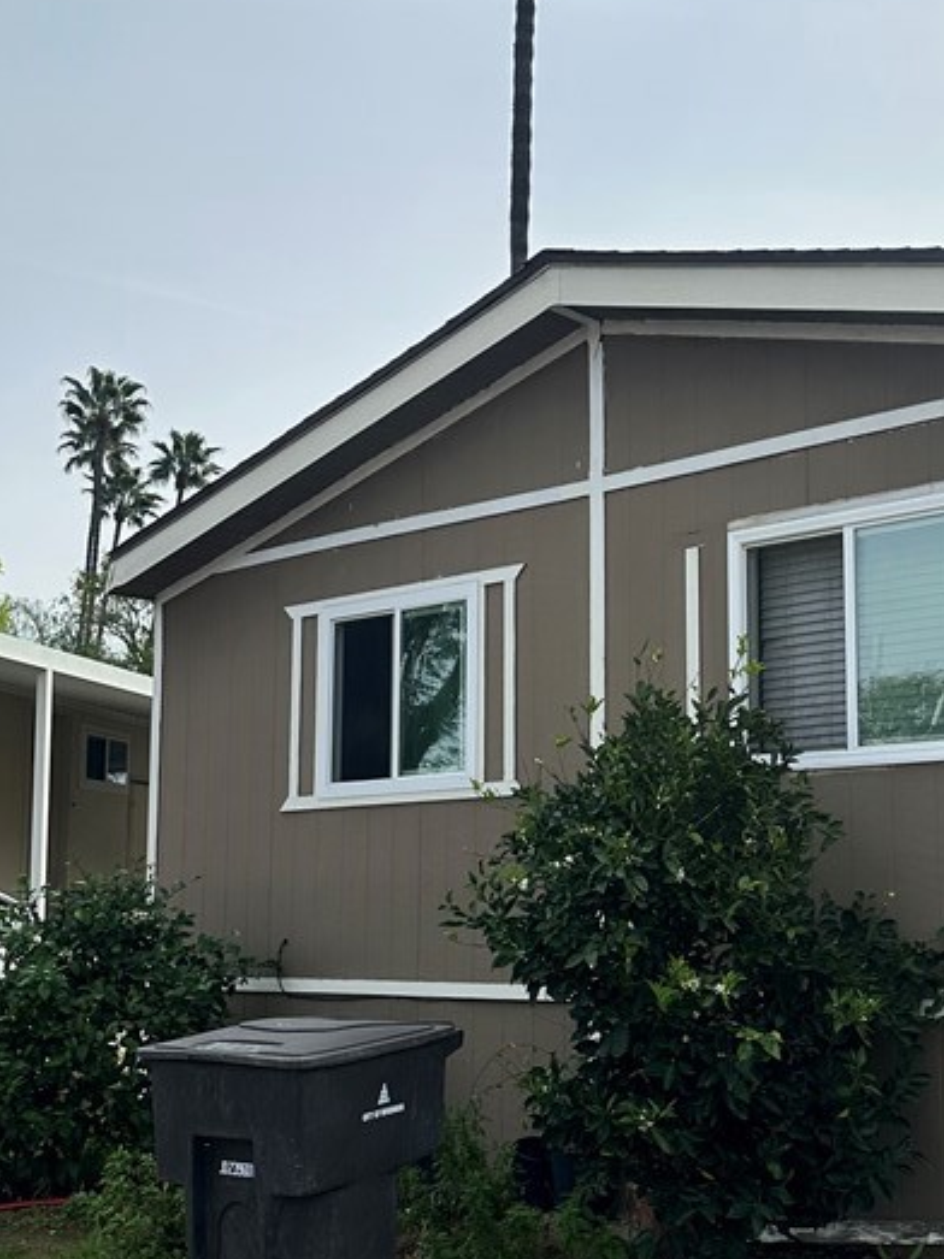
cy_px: 696
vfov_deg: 40.4
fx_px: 1710
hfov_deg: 30.4
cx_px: 689
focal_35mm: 47
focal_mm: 6.86
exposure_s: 1/6623
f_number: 1.78
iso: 80
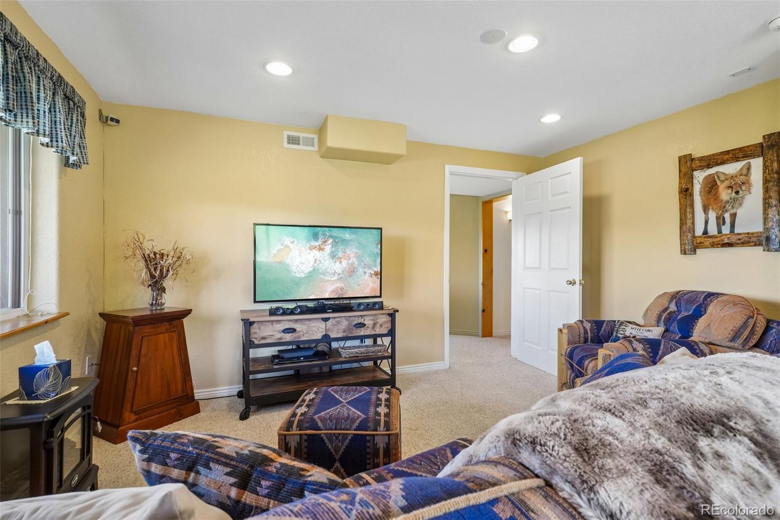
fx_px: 357
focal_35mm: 16
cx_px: 390
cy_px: 260
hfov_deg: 95.0
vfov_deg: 72.0
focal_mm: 11
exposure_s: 1/20
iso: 500
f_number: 8
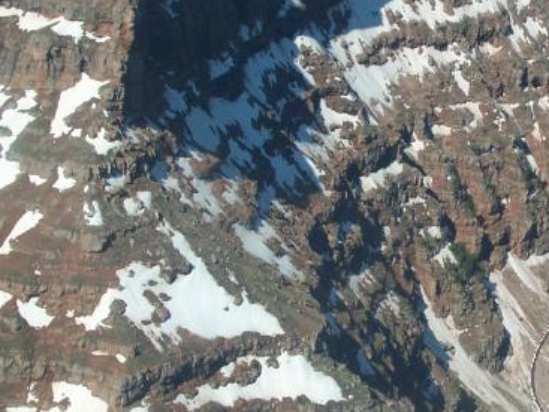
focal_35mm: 89
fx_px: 1411
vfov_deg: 16.6
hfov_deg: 21.7
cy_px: 139
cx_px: 462
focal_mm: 8.5
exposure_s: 1/500
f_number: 4.5
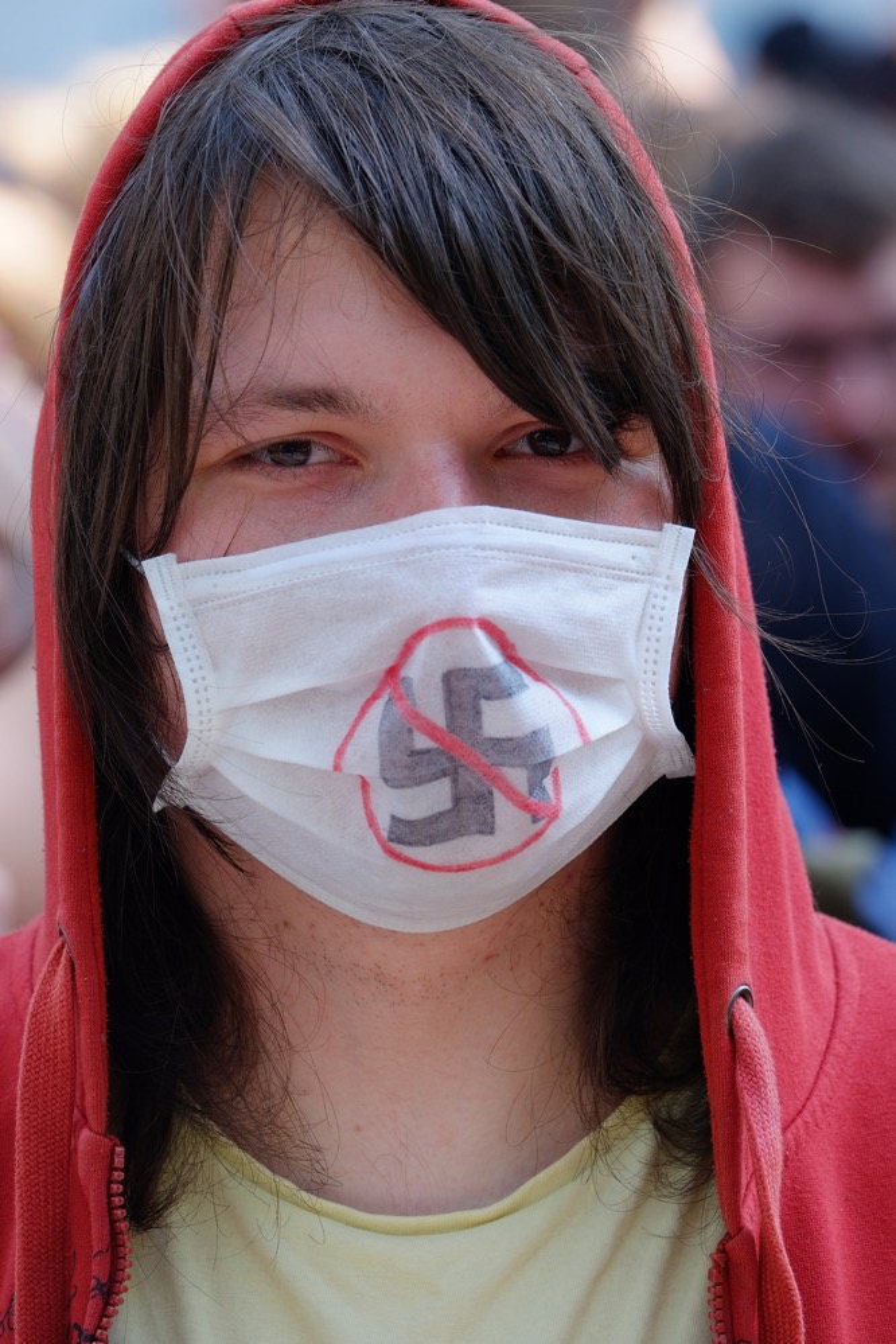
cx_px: 448
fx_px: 9183
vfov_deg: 8.4
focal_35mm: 246
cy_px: 672
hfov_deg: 5.6
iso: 400
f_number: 5.6
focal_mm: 164
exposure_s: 1/180
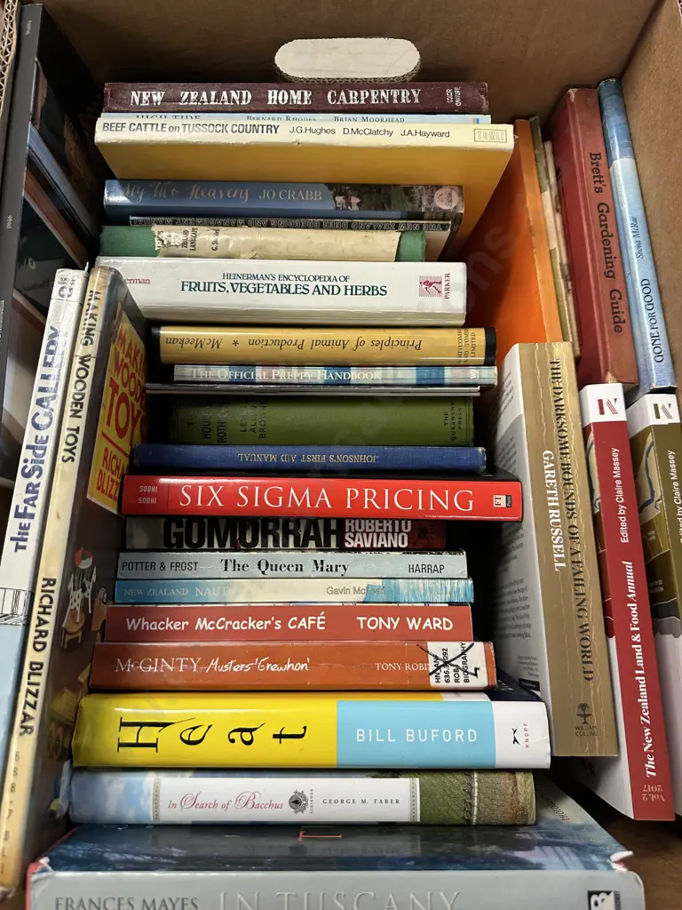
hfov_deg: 56.8
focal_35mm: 24
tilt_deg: -76.0
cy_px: 455
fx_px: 630
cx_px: 341
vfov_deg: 71.6
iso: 200
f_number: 1.78
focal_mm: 6.86
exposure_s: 1/100
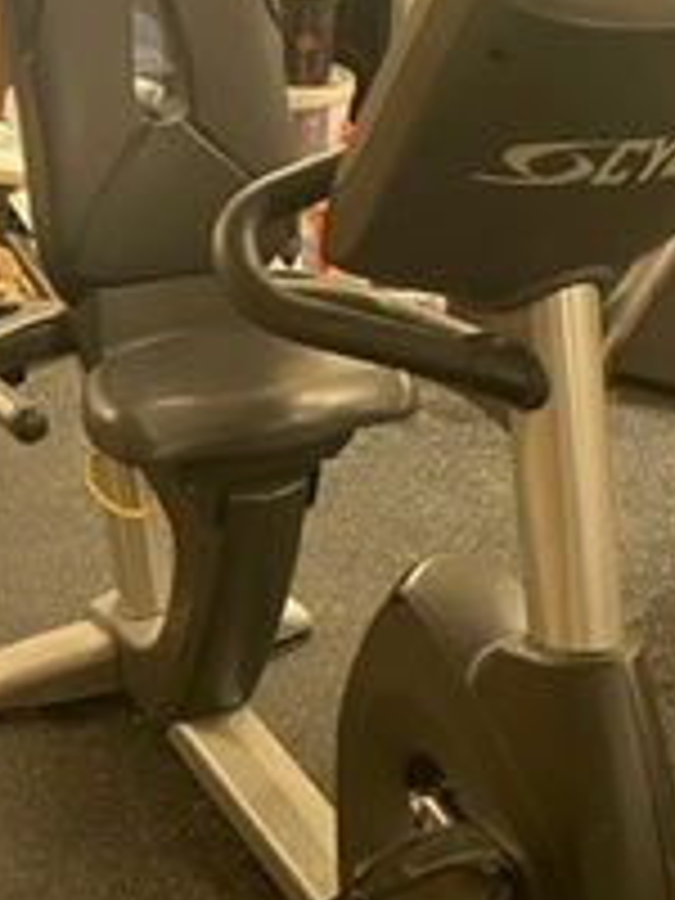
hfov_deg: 22.6
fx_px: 1690
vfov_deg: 29.6
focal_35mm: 65
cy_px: 598
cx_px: 353
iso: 500
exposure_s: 1/25
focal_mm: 5.1
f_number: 1.6
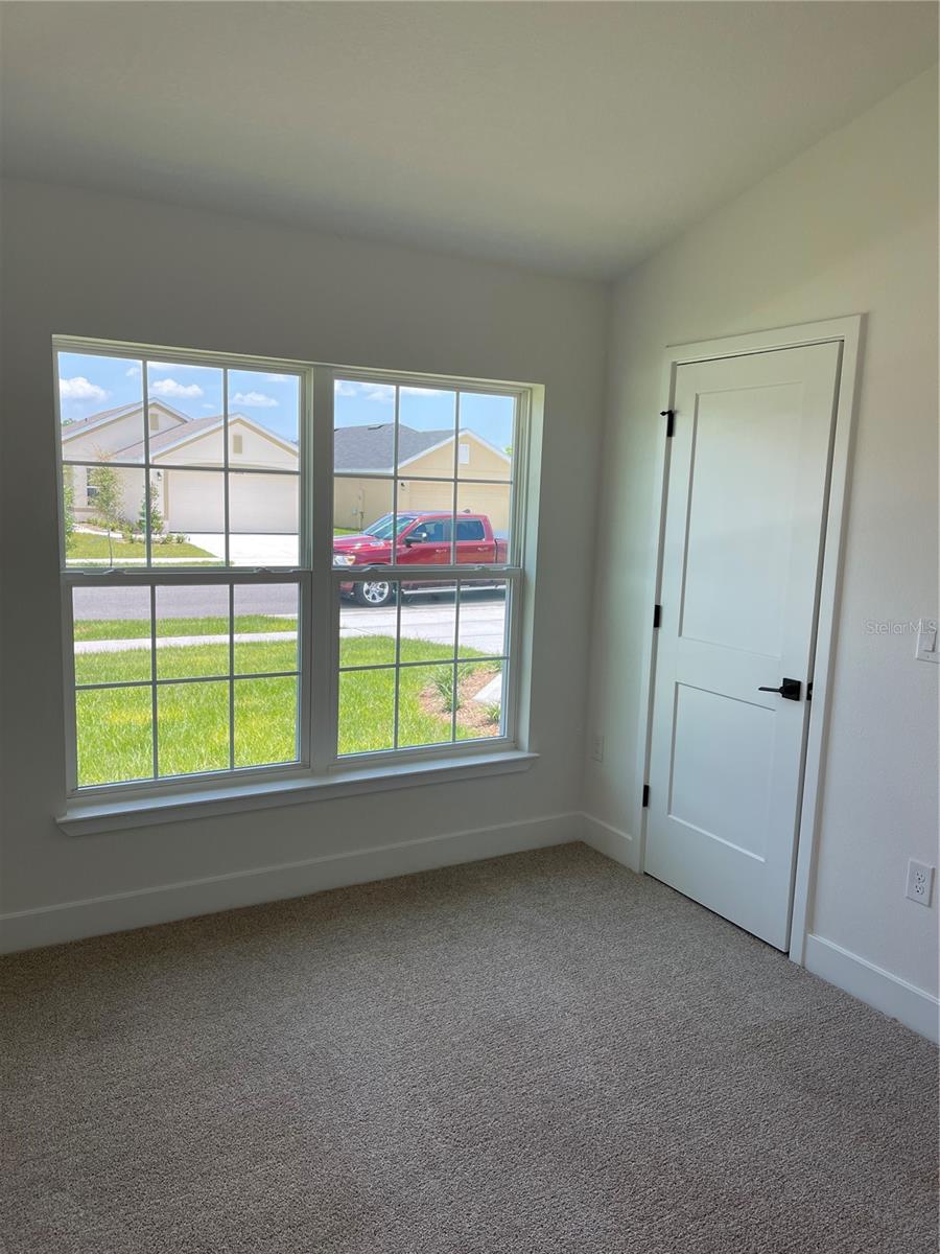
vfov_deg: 69.4
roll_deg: -2.3
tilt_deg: -8.3
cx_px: 470
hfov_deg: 54.9
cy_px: 627
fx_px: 905
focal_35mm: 25
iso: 32
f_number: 1.6
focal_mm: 5.1
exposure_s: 1/567
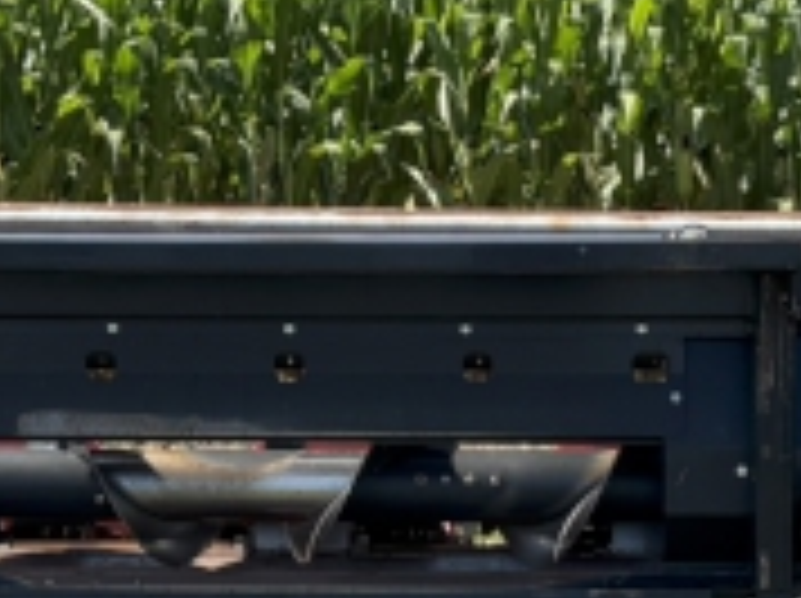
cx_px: 418
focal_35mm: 117
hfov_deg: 16.9
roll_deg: +0.2
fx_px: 2704
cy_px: 445
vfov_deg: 12.6
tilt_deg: -8.7
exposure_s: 1/2242
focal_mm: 5.96
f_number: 1.6
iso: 50
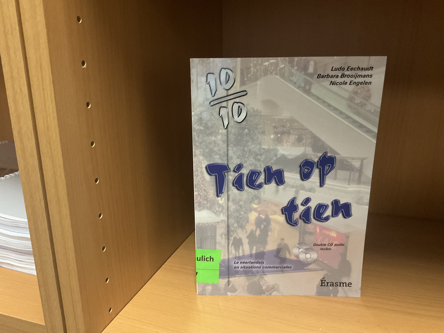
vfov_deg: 48.2
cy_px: 166
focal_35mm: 29
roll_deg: +0.9
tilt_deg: -15.5
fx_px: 372
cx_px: 222
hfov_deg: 61.7
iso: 400
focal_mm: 3
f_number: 1.8
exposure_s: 1/25
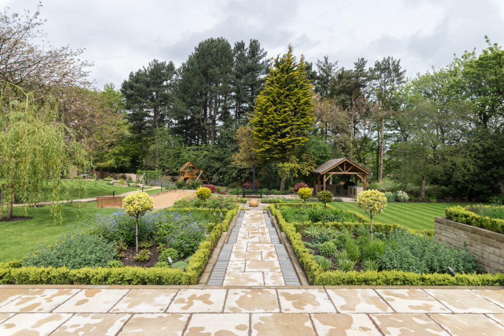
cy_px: 168
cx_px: 252
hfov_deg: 84.0
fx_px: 280
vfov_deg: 62.0
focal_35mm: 20
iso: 100
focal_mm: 20
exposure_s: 1/100
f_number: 9
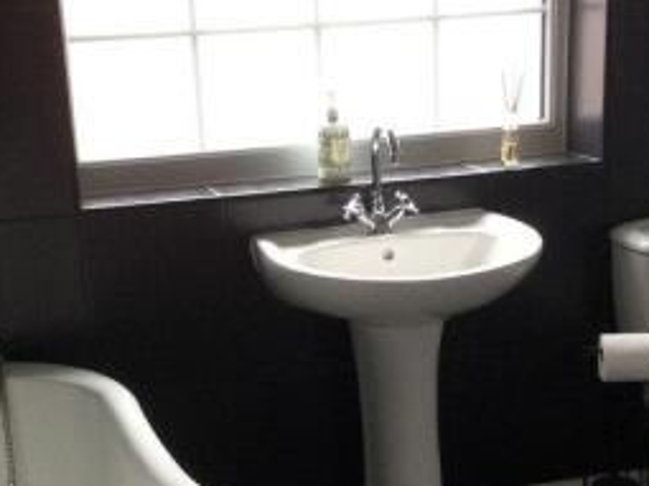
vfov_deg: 20.5
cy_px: 368
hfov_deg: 27.4
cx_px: 327
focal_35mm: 71
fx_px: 1331
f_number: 2.4
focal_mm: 3.3
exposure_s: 1/33
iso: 32
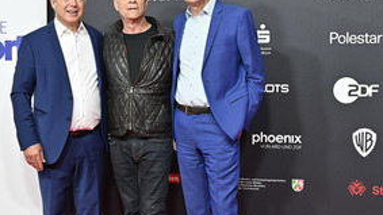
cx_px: 163
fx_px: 660
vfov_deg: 18.5
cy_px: 142
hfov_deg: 32.3
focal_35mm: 65
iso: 1250
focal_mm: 39
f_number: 5
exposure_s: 1/200
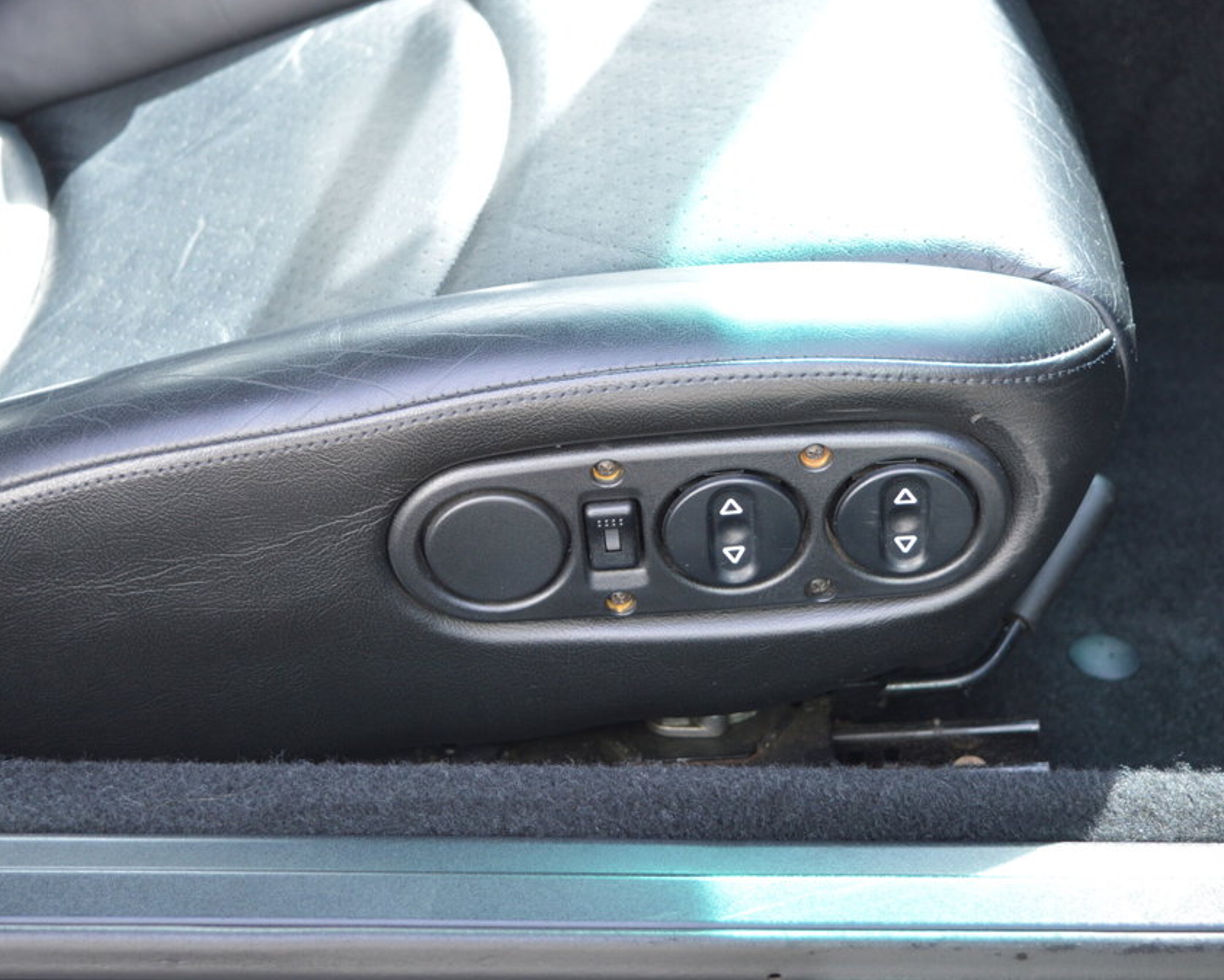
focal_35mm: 65
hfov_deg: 29.1
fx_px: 2355
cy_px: 486
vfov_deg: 23.5
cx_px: 618
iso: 400
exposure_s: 1/125
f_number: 5.6
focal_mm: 38
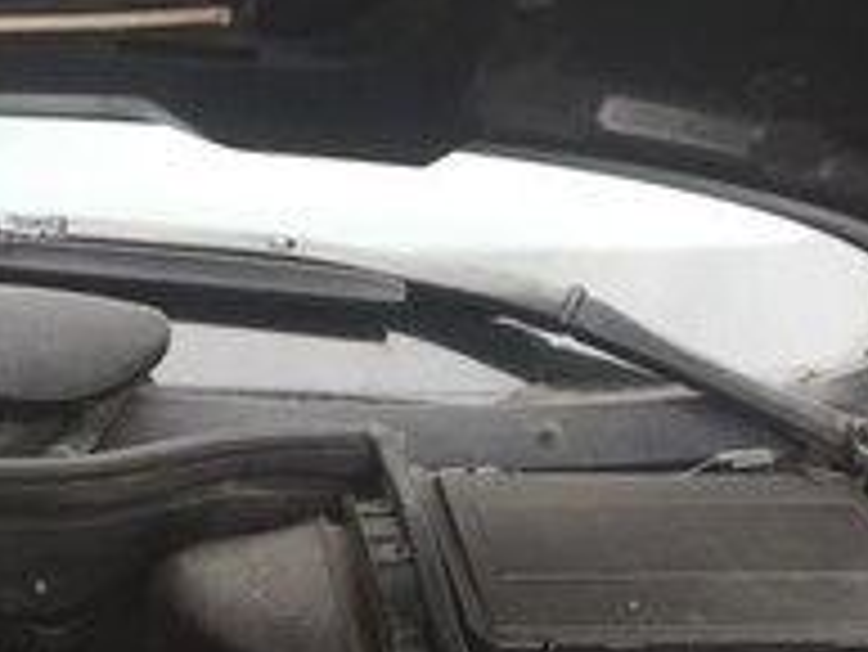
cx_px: -112
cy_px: 1068
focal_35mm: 99
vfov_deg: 13.8
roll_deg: -0.7
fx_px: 2484
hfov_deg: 18.9
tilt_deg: -36.3
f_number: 2.2
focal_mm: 4.15
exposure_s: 1/50
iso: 32
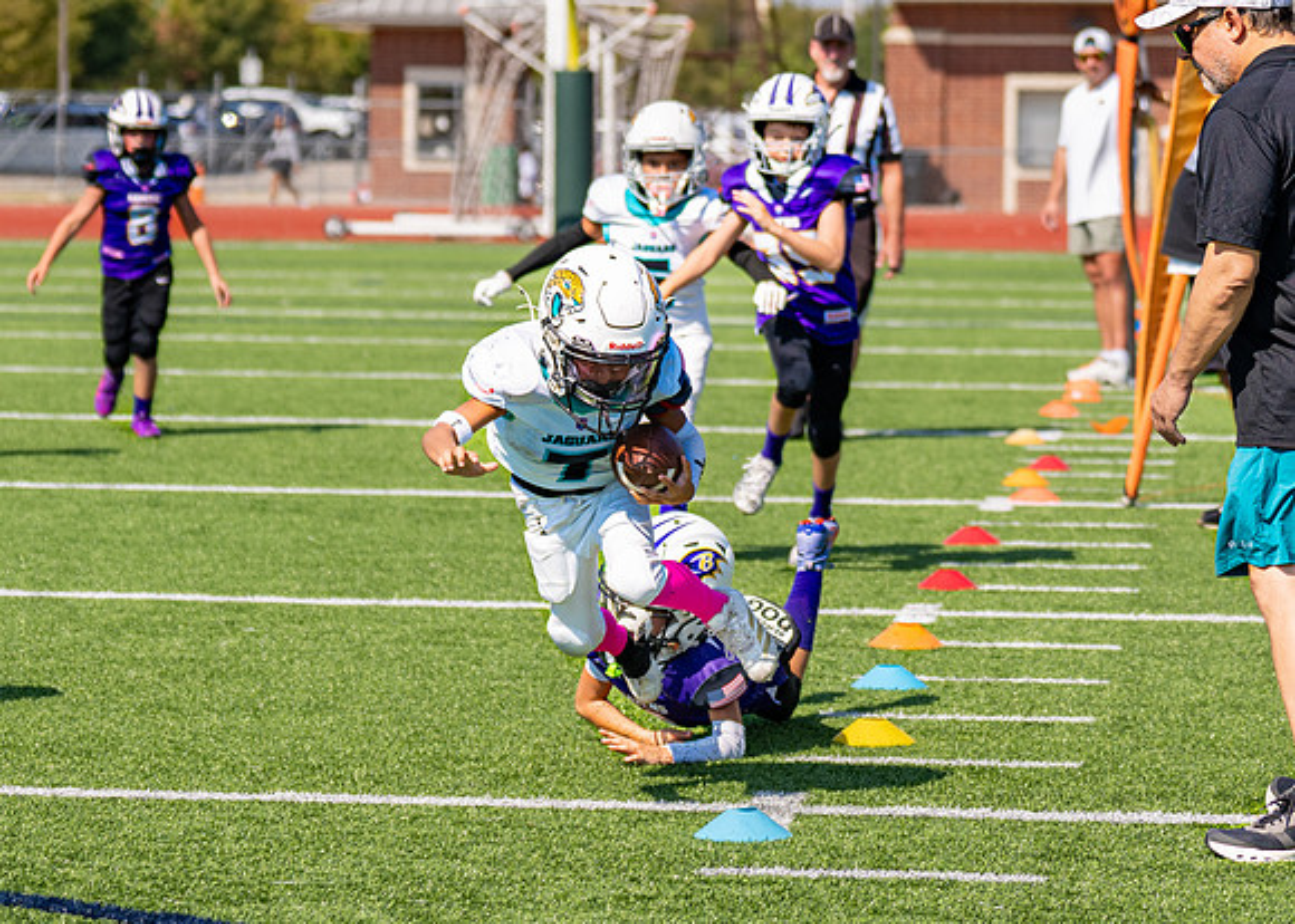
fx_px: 5691
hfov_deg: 13.0
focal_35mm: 155
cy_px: 313
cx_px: 600
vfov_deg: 9.3
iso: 100
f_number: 2.8
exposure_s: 1/2000
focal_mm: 70
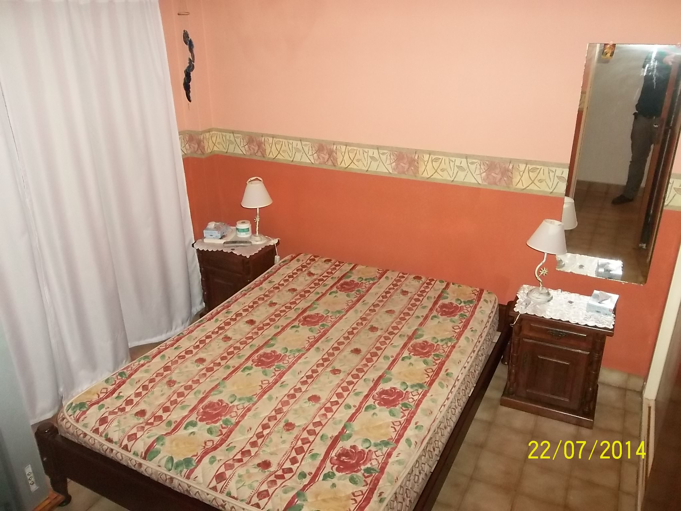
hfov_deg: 65.3
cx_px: 340
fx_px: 531
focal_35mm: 27
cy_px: 256
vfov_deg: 51.4
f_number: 3.5
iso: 320
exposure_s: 1/30
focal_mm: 4.9
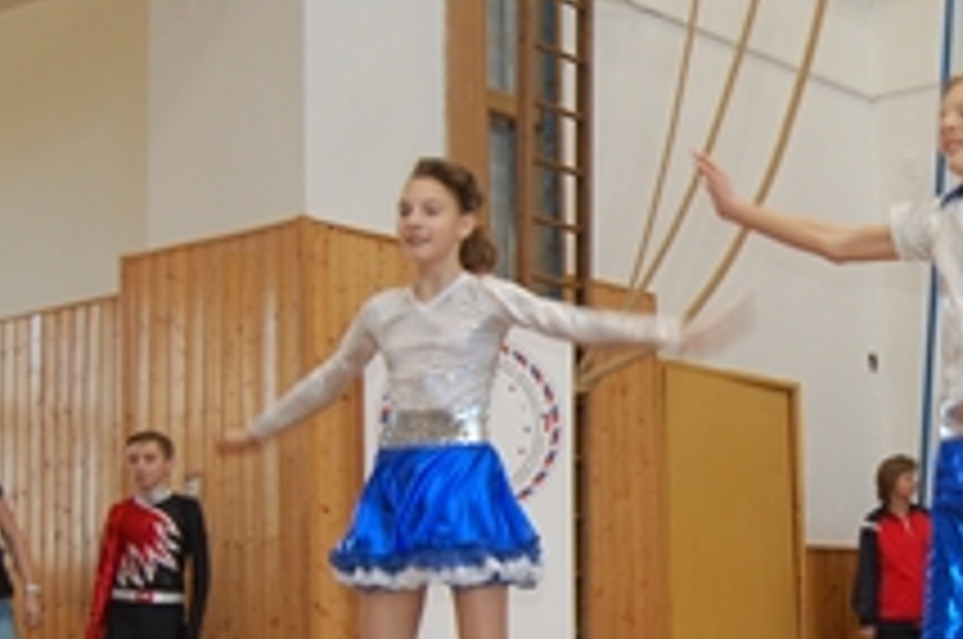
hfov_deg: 28.1
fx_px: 1870
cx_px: 806
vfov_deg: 19.2
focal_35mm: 70
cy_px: 495
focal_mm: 20
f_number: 3.8
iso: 400
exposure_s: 1/60
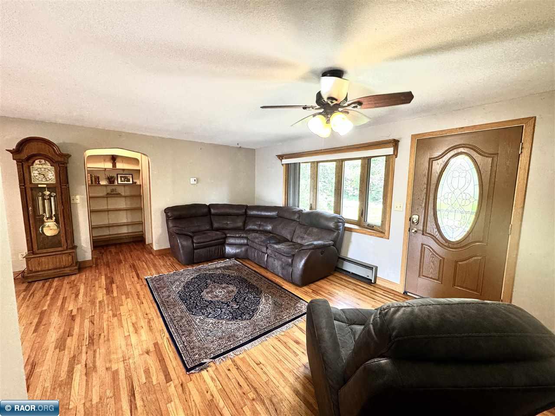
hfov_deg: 102.1
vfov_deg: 85.7
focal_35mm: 14
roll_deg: -0.9
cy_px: 208
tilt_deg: -6.7
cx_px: 278
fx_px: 224
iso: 160
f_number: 2.2
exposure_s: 1/60
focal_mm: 2.22
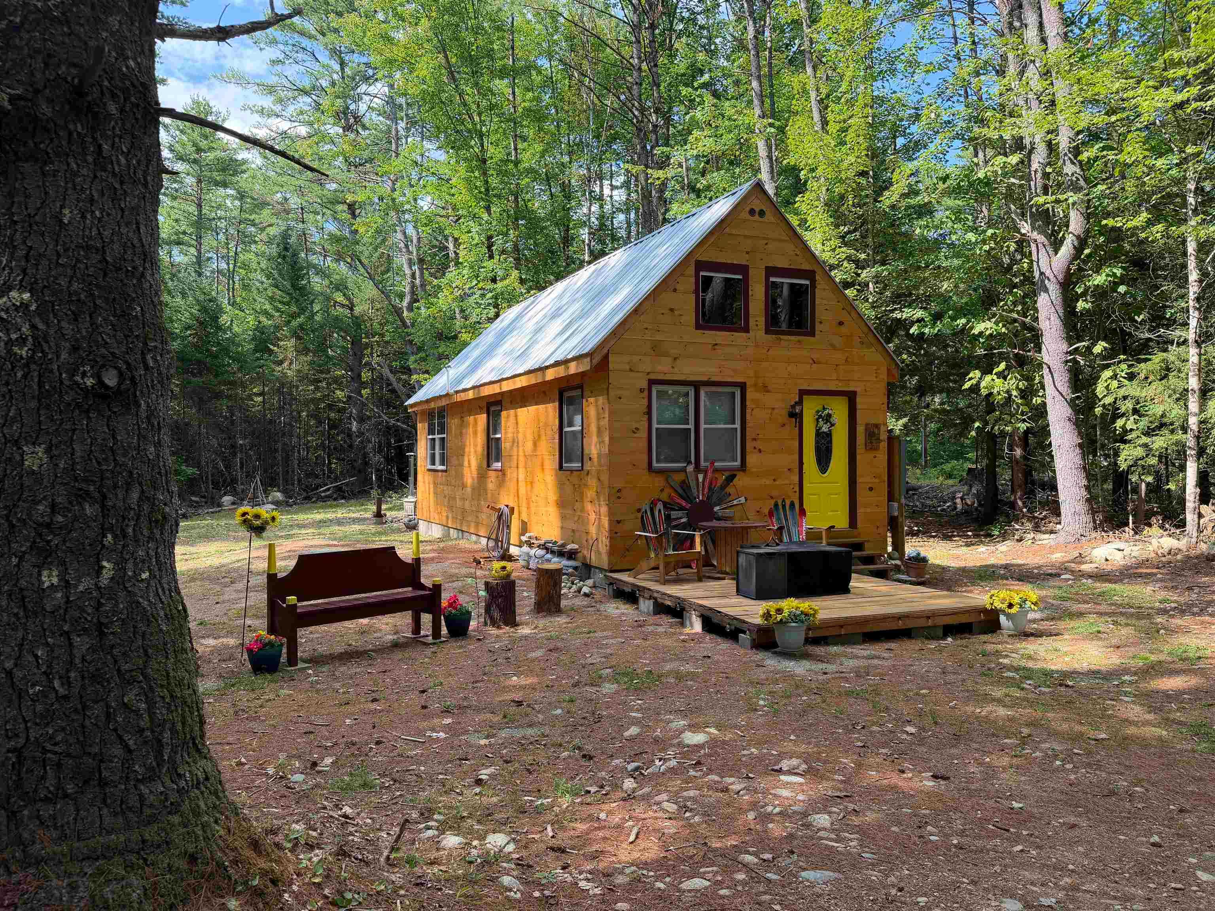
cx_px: 608
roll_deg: +0.6
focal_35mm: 24
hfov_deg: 71.6
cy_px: 456
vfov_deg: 56.8
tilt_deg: -0.7
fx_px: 842
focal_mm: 6.76
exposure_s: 1/979
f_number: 1.78
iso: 100
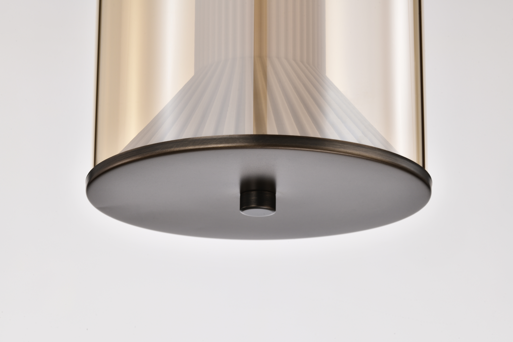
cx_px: 256
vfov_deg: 13.7
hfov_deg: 20.4
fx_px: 1425
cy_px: 171
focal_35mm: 100
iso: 160
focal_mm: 100
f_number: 20
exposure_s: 1/30
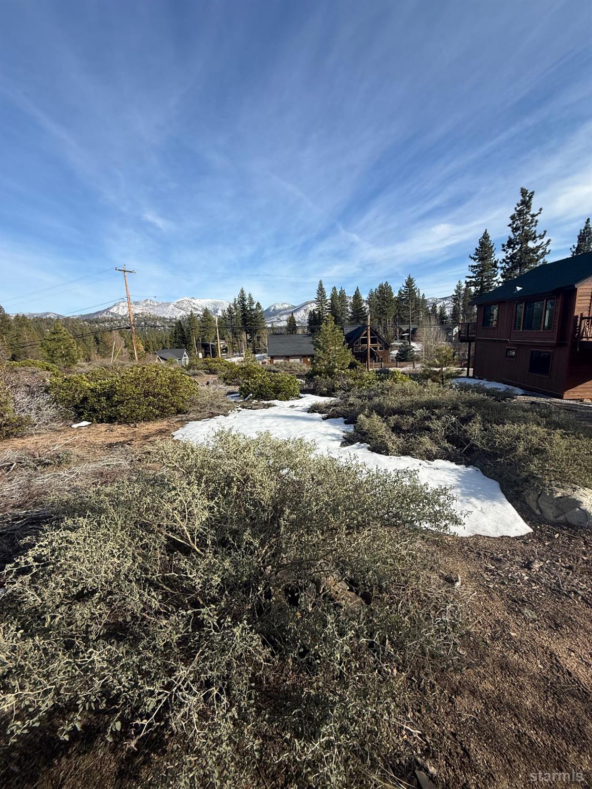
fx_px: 319
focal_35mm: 14
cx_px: 296
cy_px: 394
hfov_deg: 85.7
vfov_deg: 102.1
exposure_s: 1/1961
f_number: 2.2
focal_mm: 2.22
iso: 50
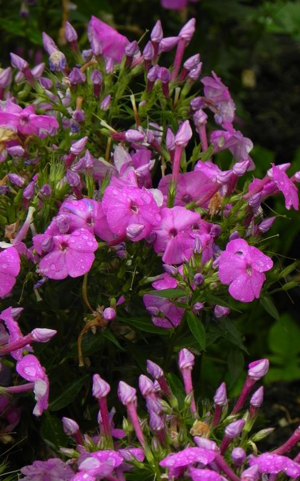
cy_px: 240
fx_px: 5914
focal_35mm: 452
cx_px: 147
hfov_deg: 2.9
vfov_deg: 4.6
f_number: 5
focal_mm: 75.7
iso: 160
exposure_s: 1/100
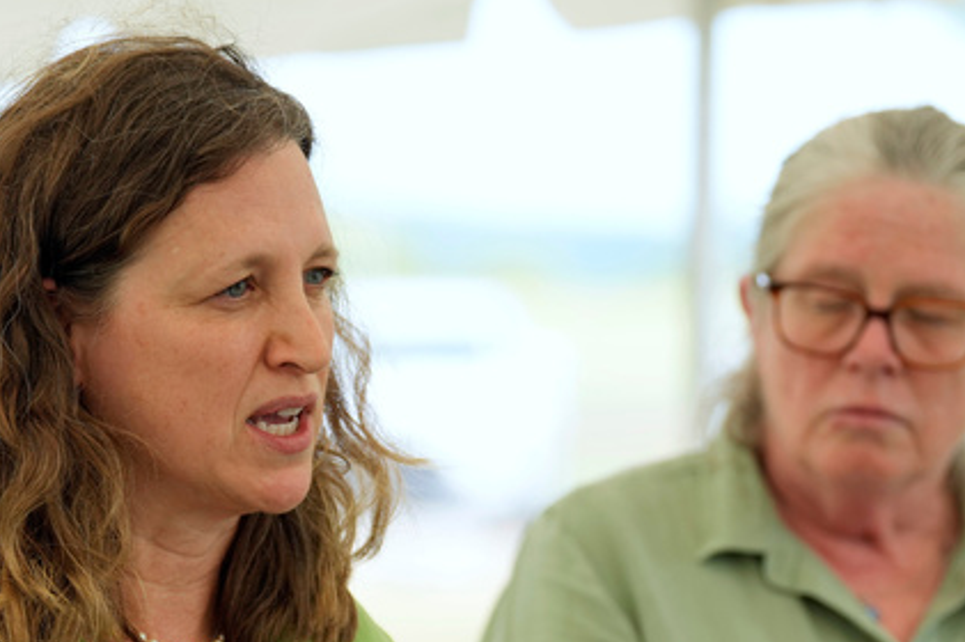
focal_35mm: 253
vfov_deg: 5.4
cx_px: 479
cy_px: 702
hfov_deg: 8.1
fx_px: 6776
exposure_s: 1/1600
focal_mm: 104
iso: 500
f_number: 2.8
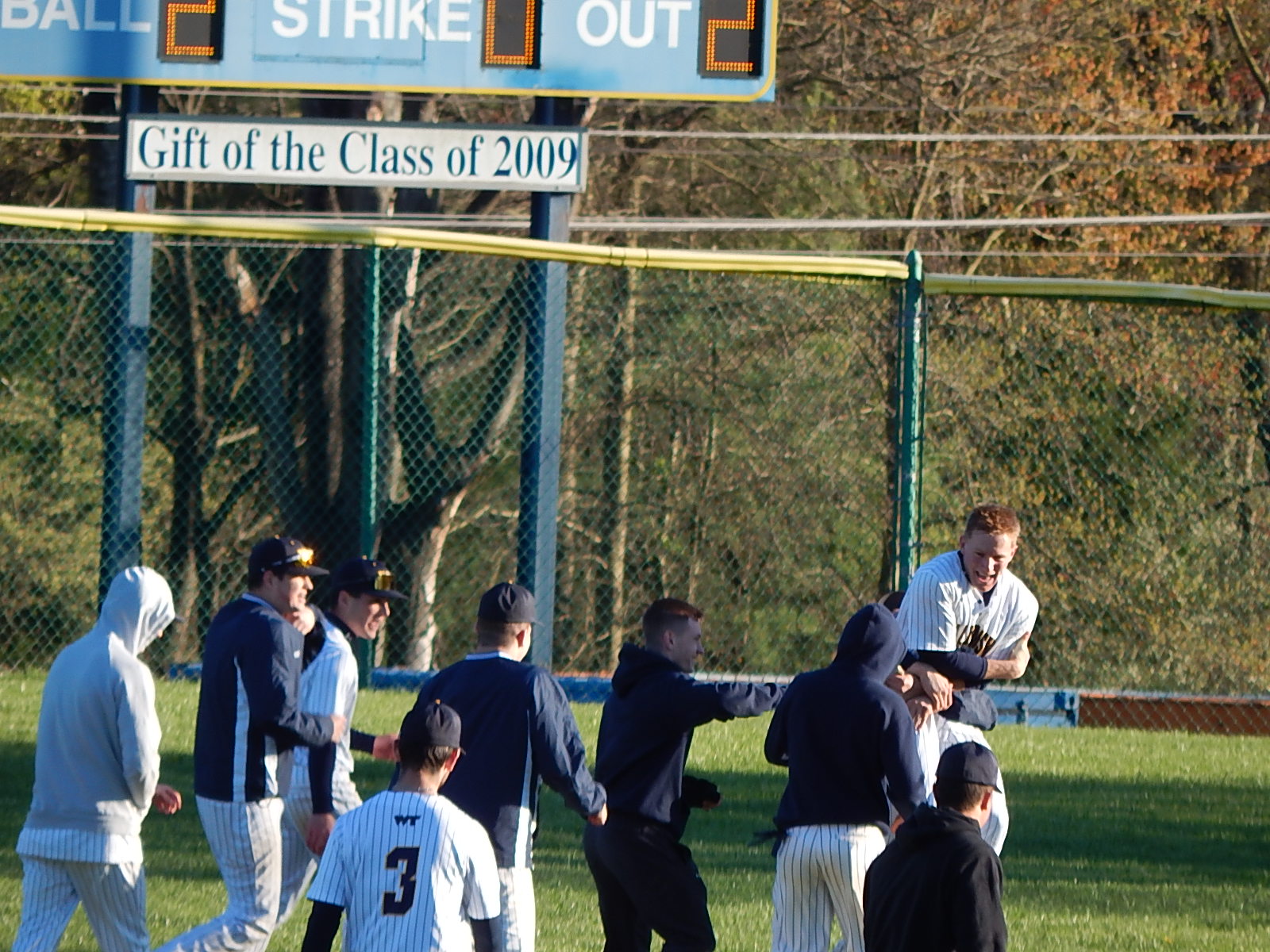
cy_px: 476
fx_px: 24508
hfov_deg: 3.0
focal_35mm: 668
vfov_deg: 2.2
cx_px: 635
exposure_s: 1/200
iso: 125
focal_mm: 120
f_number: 5.8
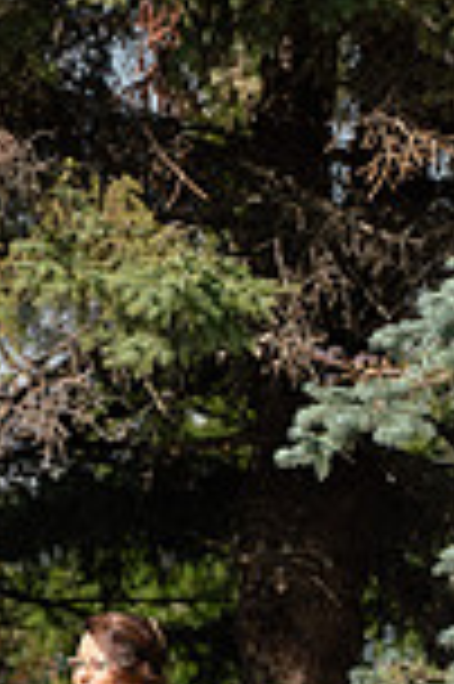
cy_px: 635
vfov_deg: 3.0
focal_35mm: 689
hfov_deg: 2.0
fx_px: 13062
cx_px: -45
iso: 400
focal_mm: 150
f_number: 4
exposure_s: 1/3200
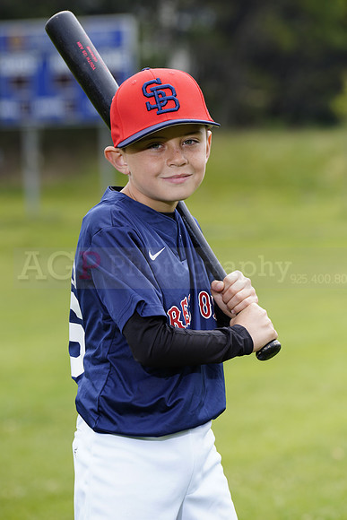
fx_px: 2890
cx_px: 174
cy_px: 260
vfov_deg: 10.3
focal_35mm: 200
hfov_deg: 6.9
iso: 100
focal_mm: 200
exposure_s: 1/250
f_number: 6.3
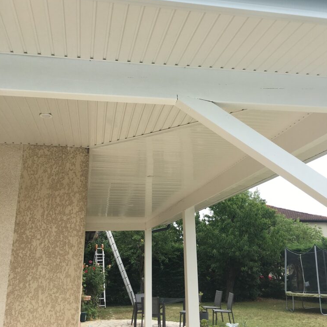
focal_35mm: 35
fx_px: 374
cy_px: 121
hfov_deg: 47.2
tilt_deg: +18.3
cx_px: 166
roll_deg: +1.5
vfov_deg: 46.8
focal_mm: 4.15
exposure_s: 1/553
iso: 25
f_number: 2.2
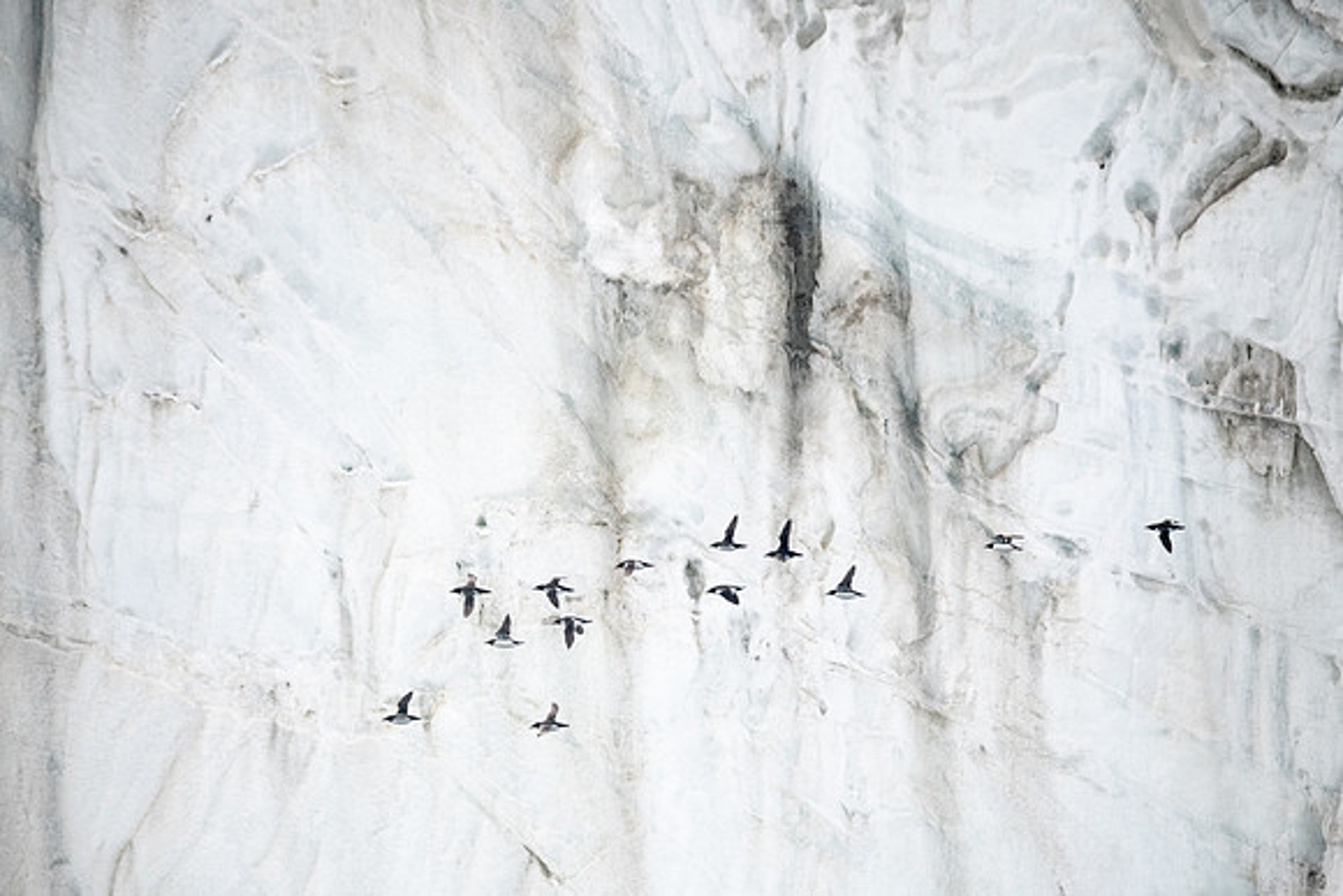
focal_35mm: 471
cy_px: 427
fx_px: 17574
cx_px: 703
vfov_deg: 2.9
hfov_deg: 4.4
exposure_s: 1/4000
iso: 1600
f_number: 6
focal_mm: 450
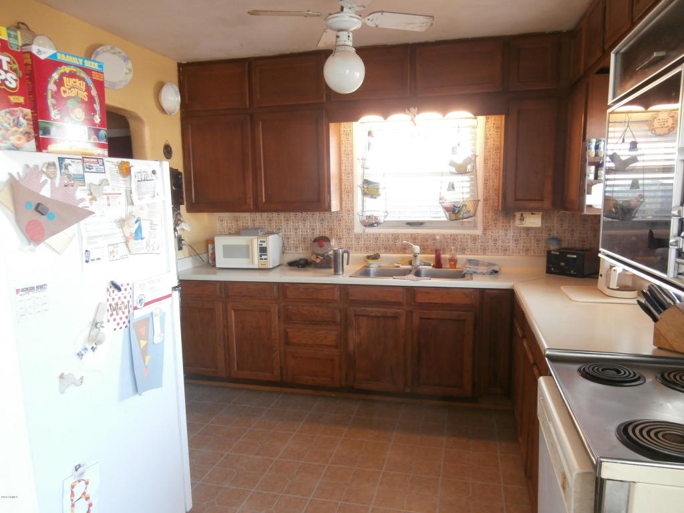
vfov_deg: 56.8
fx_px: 474
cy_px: 256
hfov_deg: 71.6
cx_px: 342
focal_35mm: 24
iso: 200
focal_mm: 4.2
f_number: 3
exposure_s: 1/13
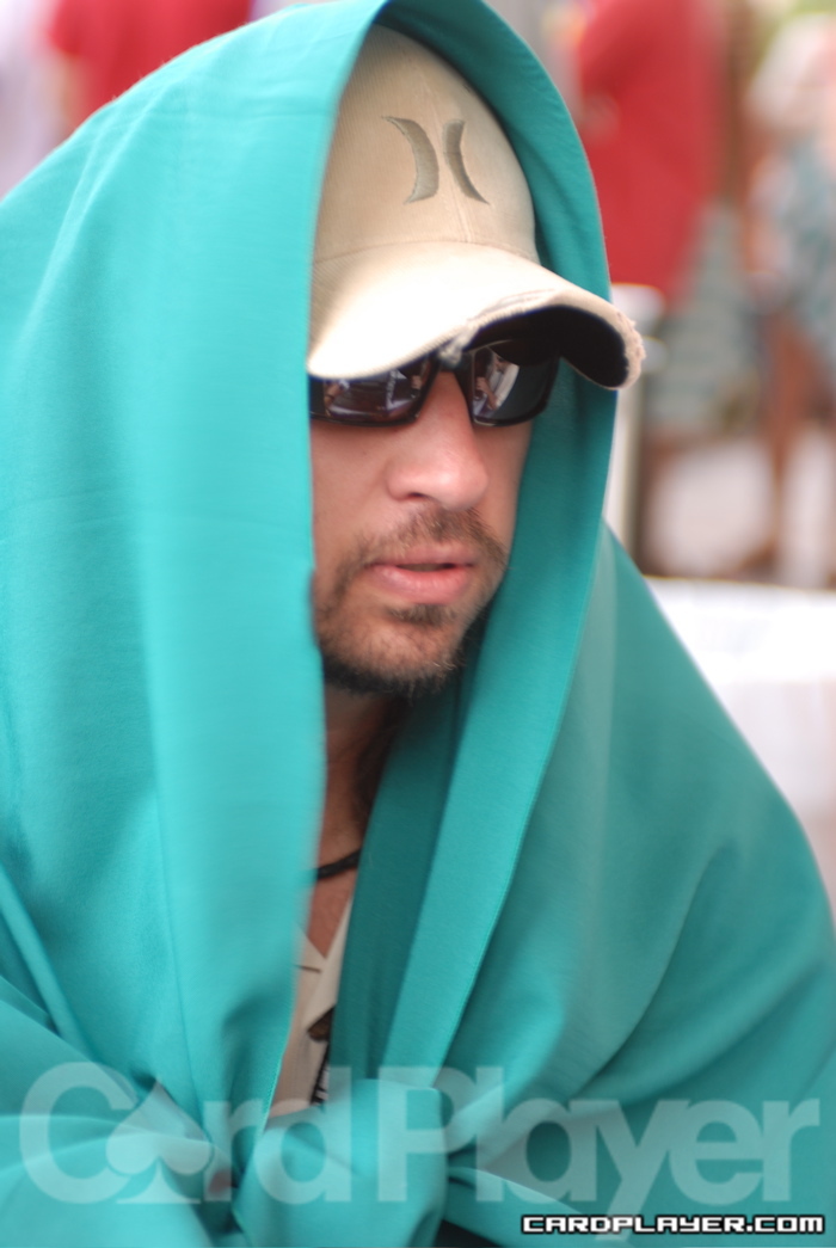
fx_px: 3645
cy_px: 624
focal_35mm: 105
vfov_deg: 19.4
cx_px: 418
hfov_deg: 13.1
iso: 100
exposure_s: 1/20
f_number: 2.8
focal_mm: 70
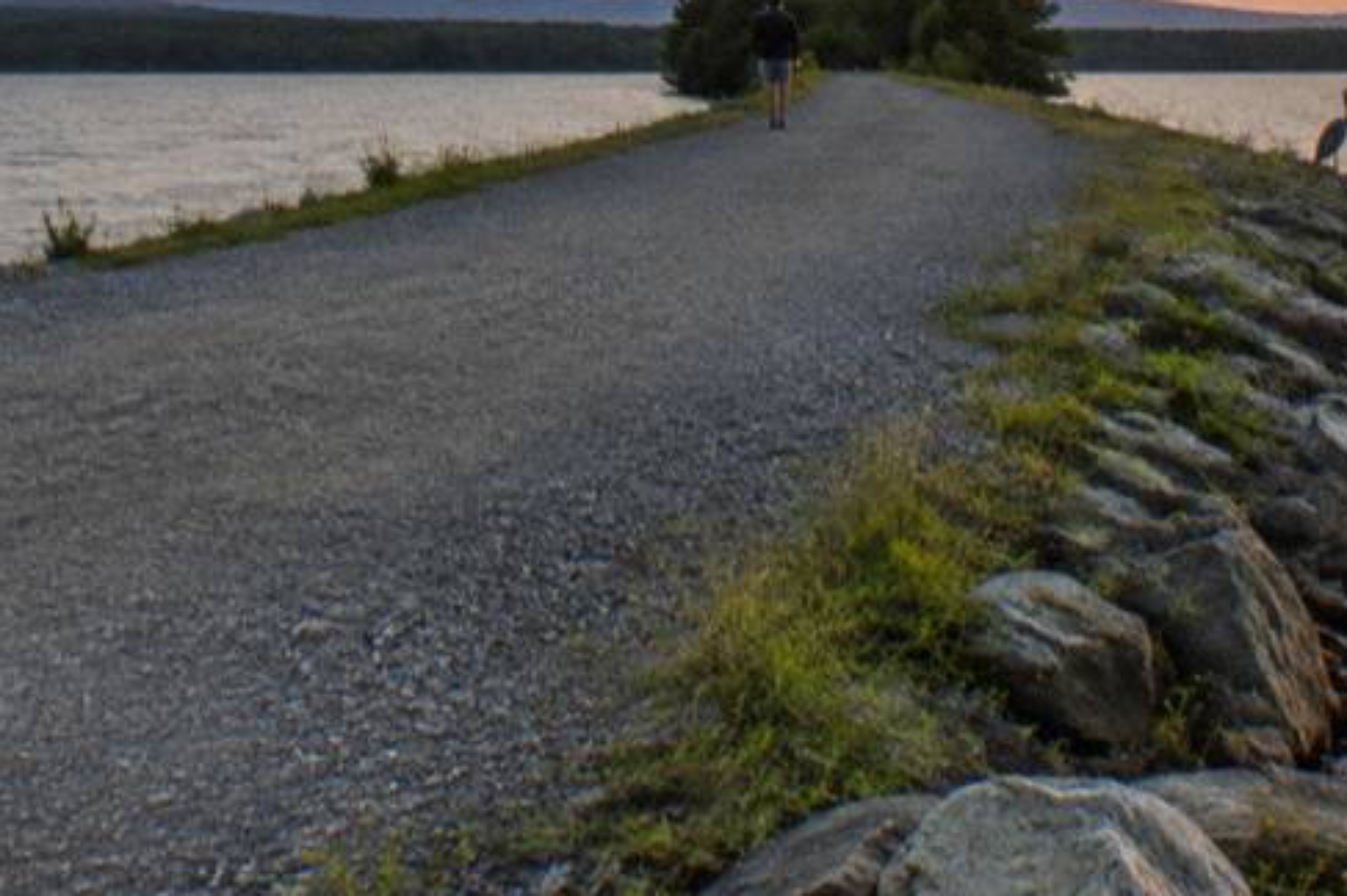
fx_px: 2842
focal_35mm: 76
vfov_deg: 17.9
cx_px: 1286
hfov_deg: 25.6
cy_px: 379
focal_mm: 37
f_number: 5.6
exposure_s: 1/800
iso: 500
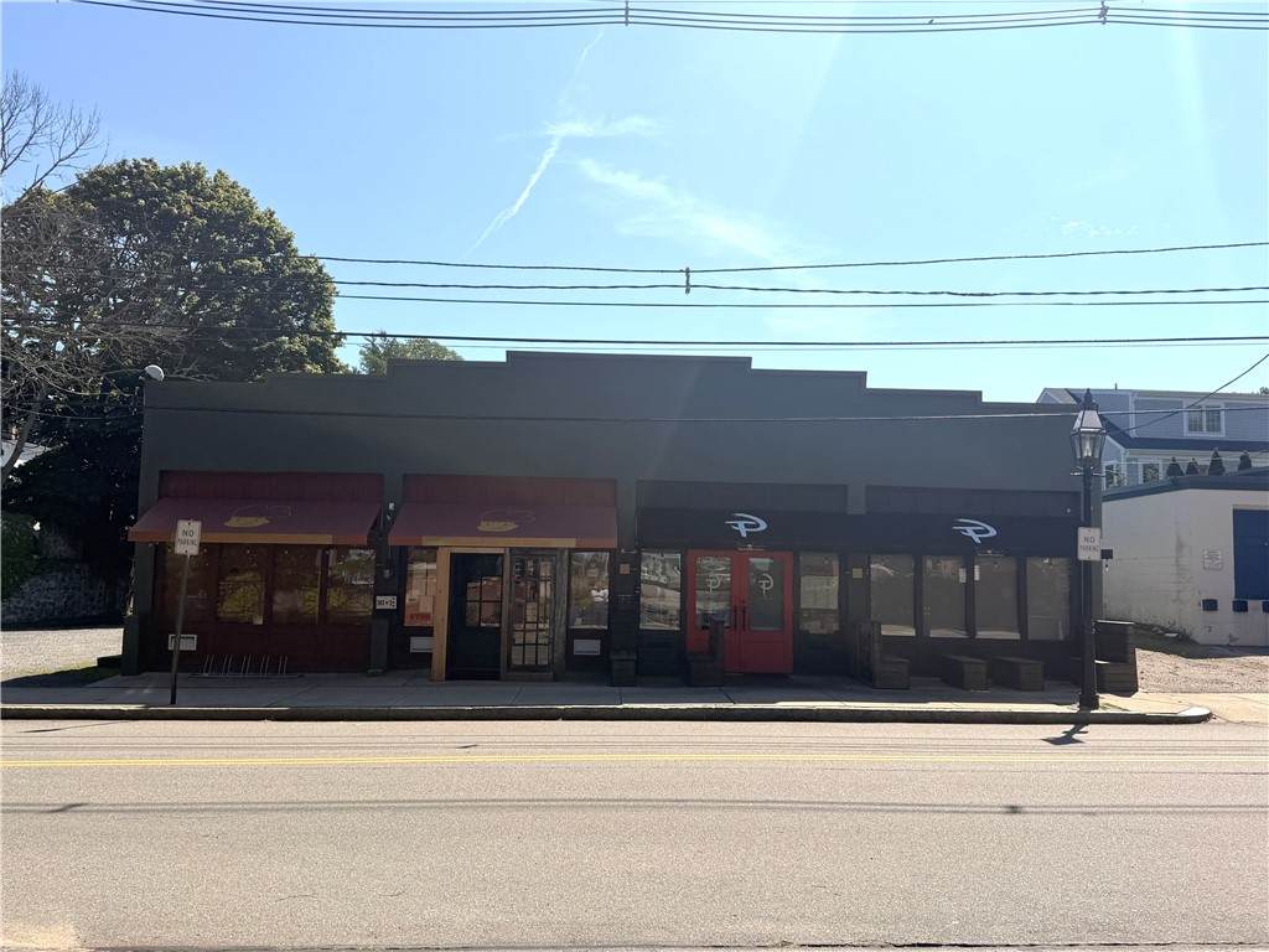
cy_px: 476
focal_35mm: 30
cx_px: 634
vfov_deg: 46.8
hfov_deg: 60.0
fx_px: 1100
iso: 80
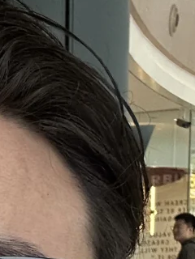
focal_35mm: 135
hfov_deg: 10.5
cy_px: 419
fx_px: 1014
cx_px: -124
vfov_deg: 13.5
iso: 40
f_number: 1.9
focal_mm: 2.69
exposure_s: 1/121
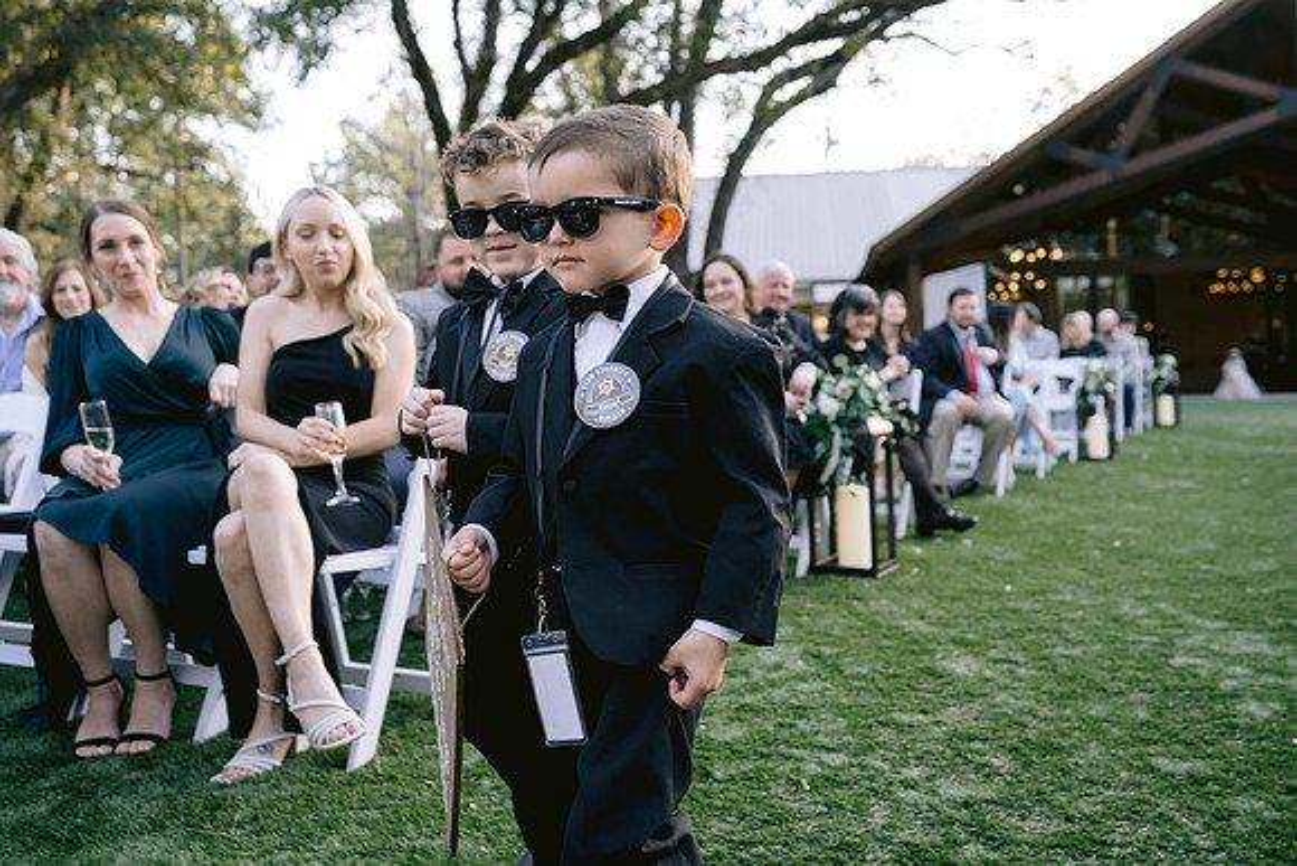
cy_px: 433
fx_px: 1261
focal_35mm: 35
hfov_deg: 54.4
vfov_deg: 37.9
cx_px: 648
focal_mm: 35
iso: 400
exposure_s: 1/200
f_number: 4
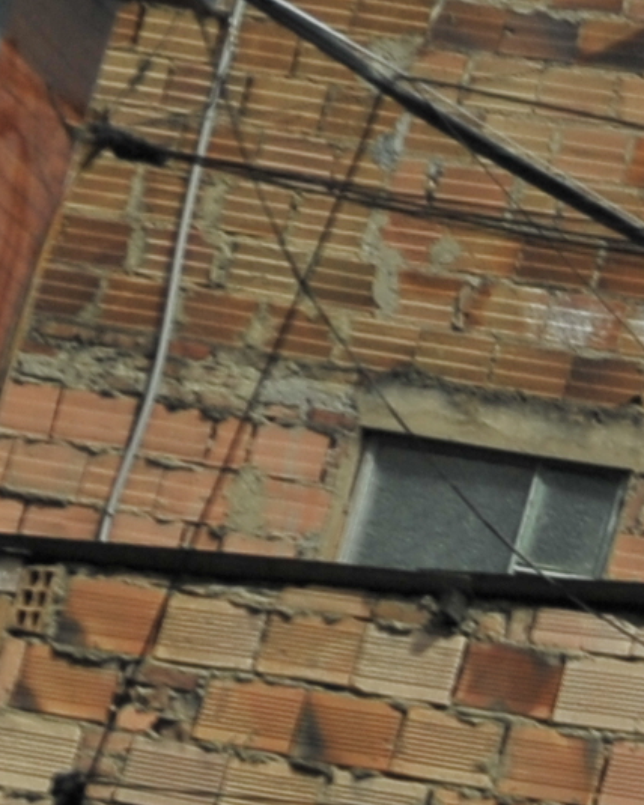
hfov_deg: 5.4
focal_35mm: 261
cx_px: 2349
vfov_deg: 7.0
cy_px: 1836
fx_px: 6218
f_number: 4.5
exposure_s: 1/3200
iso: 200
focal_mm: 35
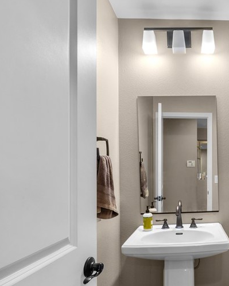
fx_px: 229
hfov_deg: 48.0
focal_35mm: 27
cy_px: 171
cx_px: 204
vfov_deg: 63.5
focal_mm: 14
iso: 125
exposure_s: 1/4
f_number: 9
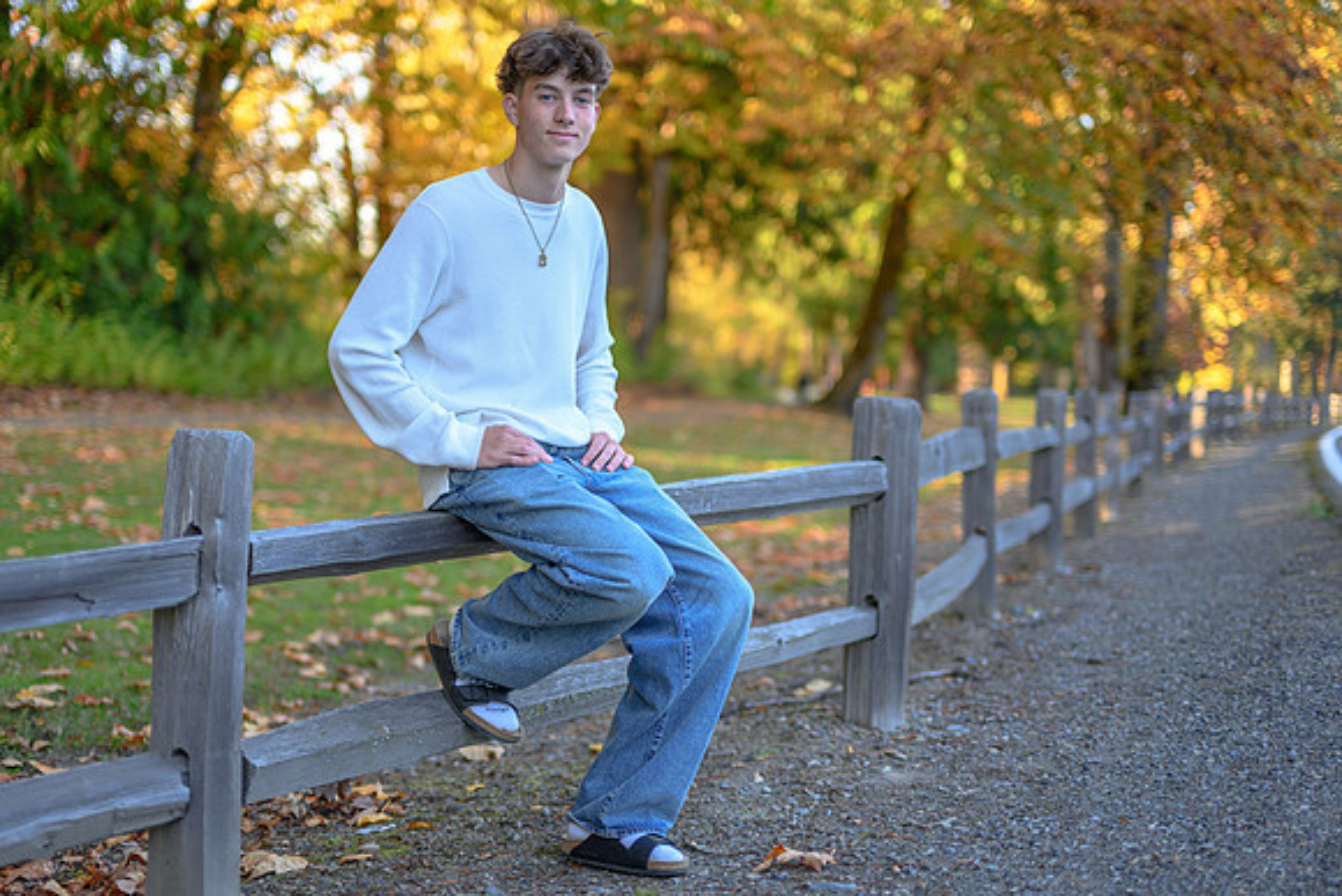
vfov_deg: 24.4
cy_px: 443
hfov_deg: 35.9
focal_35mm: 56
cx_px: 606
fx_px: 2070
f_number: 1.6
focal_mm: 50
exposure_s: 1/250
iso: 80
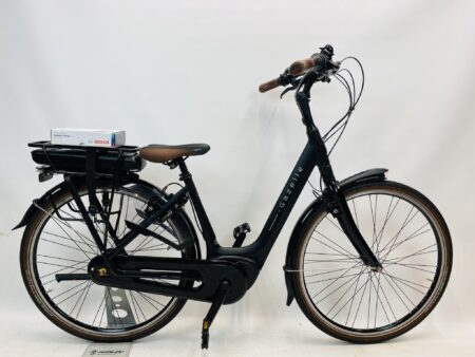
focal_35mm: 26
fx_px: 357
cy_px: 178
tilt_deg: -6.3
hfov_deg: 67.3
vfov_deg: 53.1
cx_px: 238
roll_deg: -0.4
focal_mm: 4.25
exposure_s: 1/100
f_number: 1.8
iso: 50
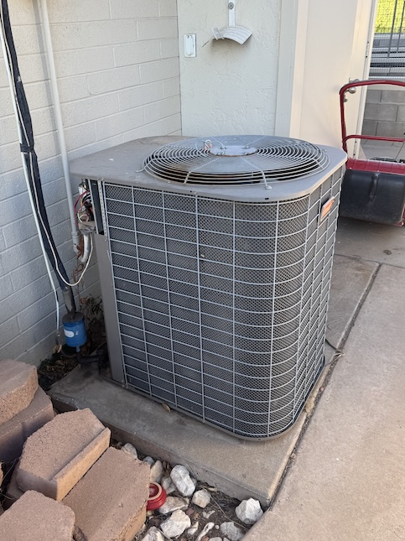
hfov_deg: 47.9
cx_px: 164
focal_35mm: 29
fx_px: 453
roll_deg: +3.6
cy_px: 247
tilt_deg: -27.0
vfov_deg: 61.6
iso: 80
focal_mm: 6.76
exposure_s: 1/577
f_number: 1.78
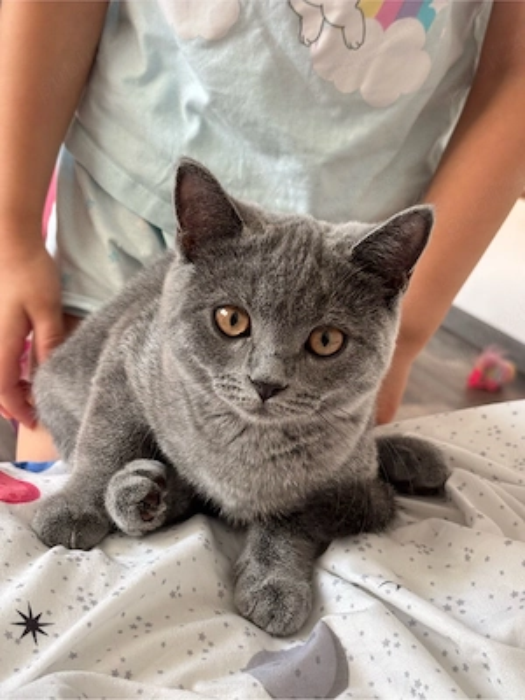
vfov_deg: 36.8
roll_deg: -13.6
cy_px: 350
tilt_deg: -19.7
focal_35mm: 52
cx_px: 262
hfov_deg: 28.0
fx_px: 1052
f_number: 1.6
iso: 50
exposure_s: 1/121
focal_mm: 5.96
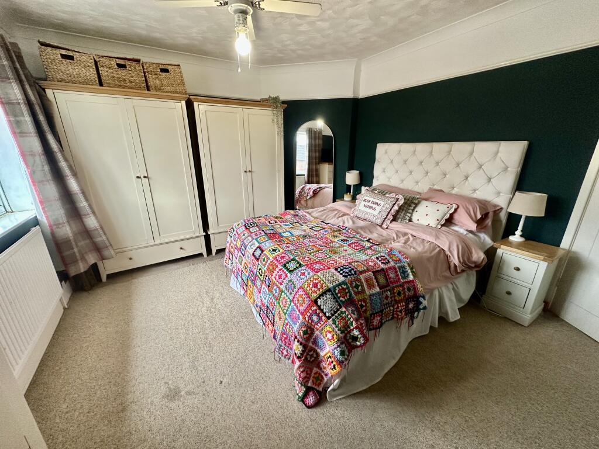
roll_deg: +0.5
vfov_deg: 85.7
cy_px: 224
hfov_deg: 102.1
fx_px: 242
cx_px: 300
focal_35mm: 14
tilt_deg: -17.7
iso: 200
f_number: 2.2
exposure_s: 1/100
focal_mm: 2.22
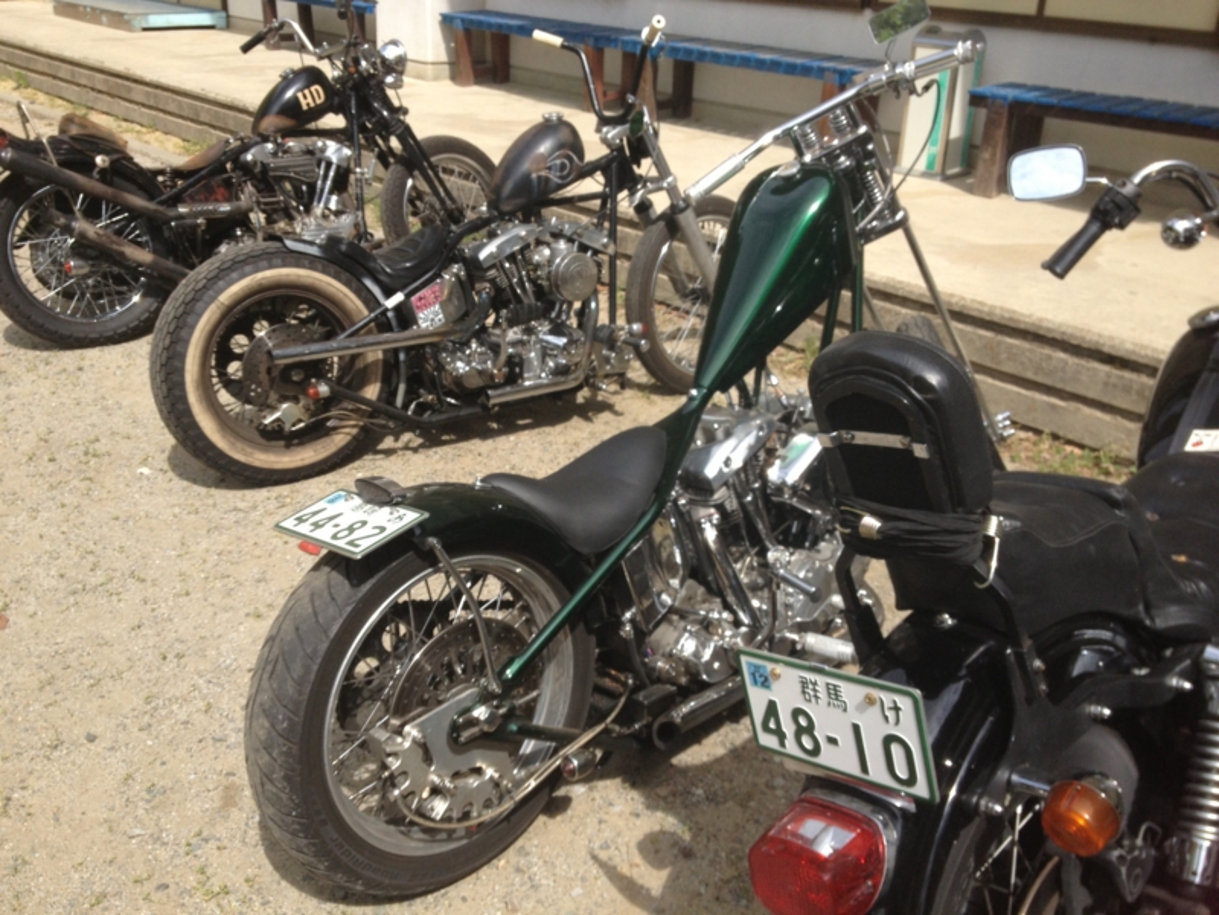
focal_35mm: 35
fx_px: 1233
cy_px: 458
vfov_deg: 40.7
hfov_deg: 52.6
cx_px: 610
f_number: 2.4
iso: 50
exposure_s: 1/1416
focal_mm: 4.28
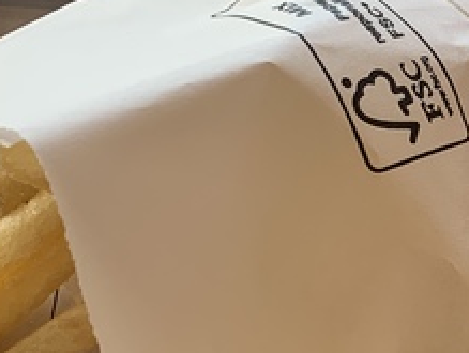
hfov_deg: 17.3
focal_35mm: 109
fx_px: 1479
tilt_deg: -55.0
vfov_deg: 13.6
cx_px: 540
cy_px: 143
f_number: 1.8
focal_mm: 4.25
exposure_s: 1/100
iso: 50
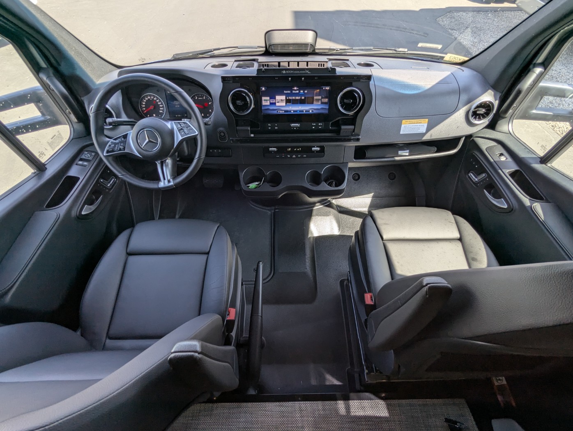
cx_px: 286
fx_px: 265
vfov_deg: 78.2
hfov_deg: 94.4
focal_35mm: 16
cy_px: 216
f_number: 2.2
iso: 51
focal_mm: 2.35
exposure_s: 1/185
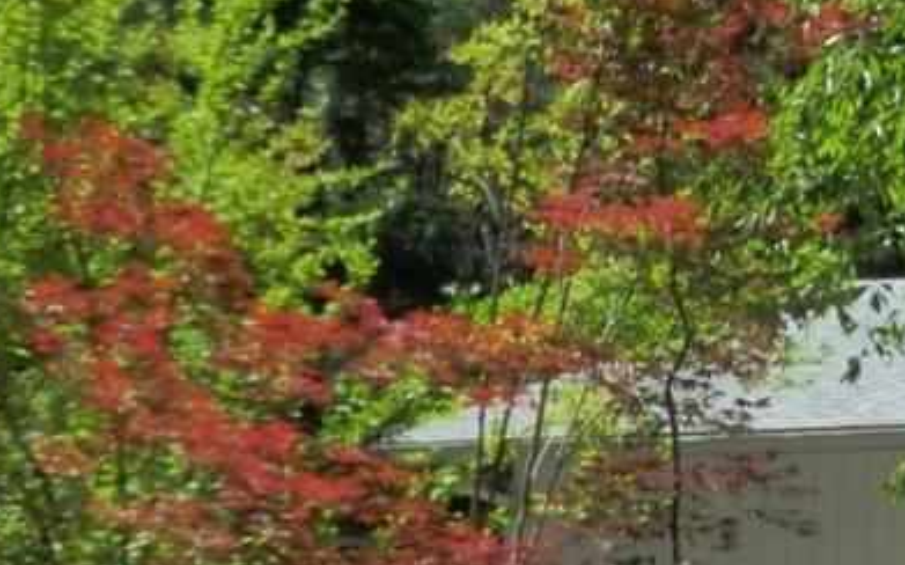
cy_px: 181
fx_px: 3106
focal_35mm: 126
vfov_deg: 10.4
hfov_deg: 14.8
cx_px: 1558
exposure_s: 1/1300
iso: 400
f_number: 3.3
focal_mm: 5.53
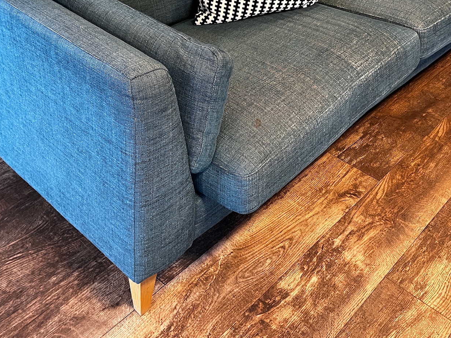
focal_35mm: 43
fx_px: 560
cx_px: 235
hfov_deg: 43.8
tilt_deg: -31.8
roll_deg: -3.9
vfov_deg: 32.8
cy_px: 74
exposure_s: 1/50
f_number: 1.6
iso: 250
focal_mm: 5.1
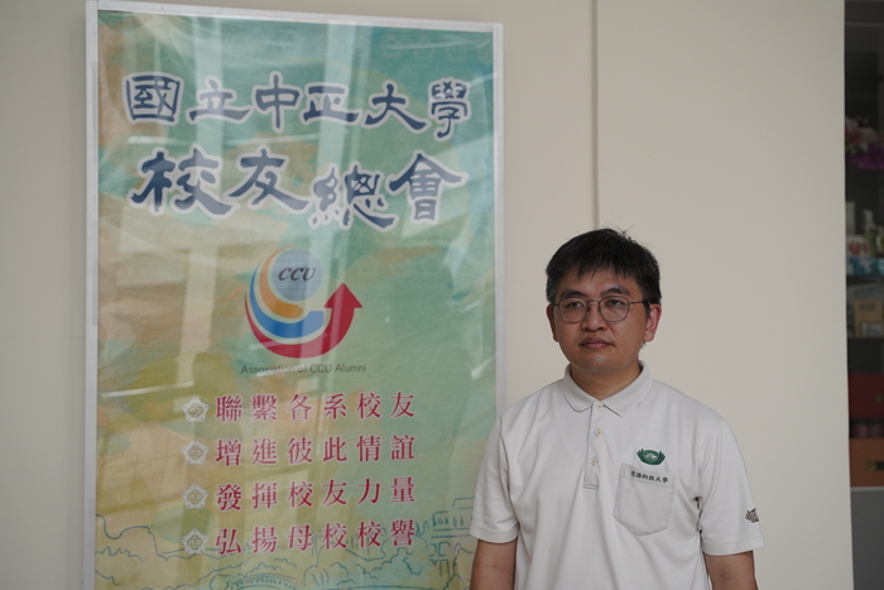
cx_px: 442
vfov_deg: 27.0
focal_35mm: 50
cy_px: 295
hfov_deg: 39.6
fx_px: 1228
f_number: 3.5
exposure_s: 1/800
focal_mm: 50
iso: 1250
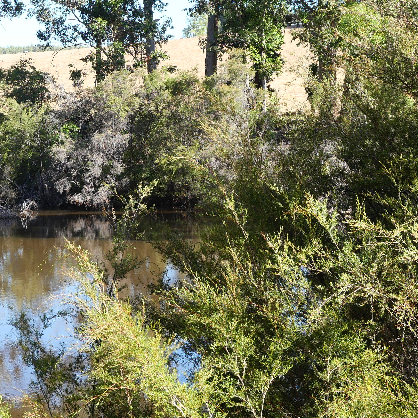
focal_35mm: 77
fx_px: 1052
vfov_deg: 22.5
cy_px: 177
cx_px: 156
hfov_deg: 22.4
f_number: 5
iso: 200
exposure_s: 1/200
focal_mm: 18
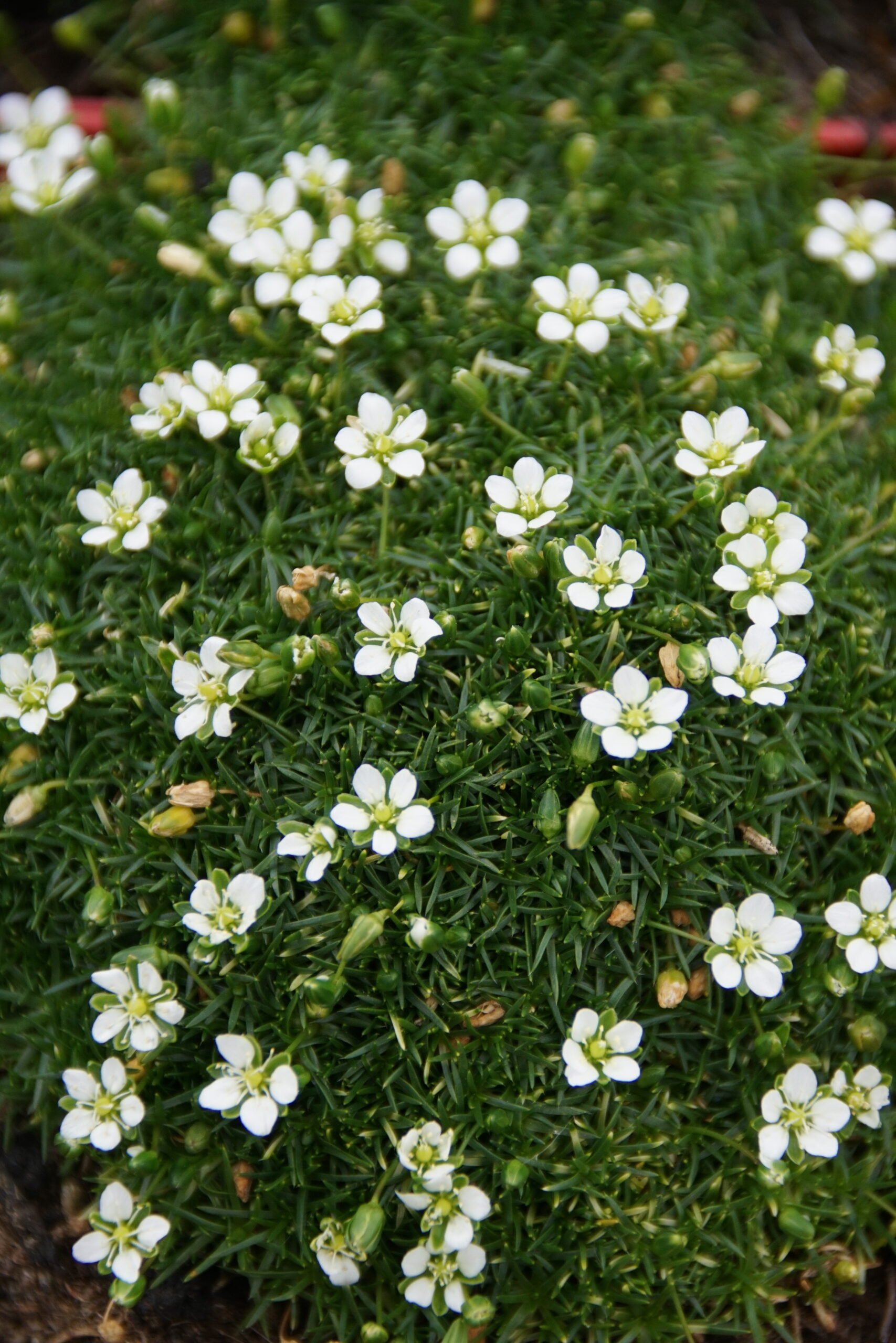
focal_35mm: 420
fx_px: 15677
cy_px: 672
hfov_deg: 3.3
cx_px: 448
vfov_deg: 4.9
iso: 320
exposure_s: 1/500
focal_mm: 280
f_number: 6.3
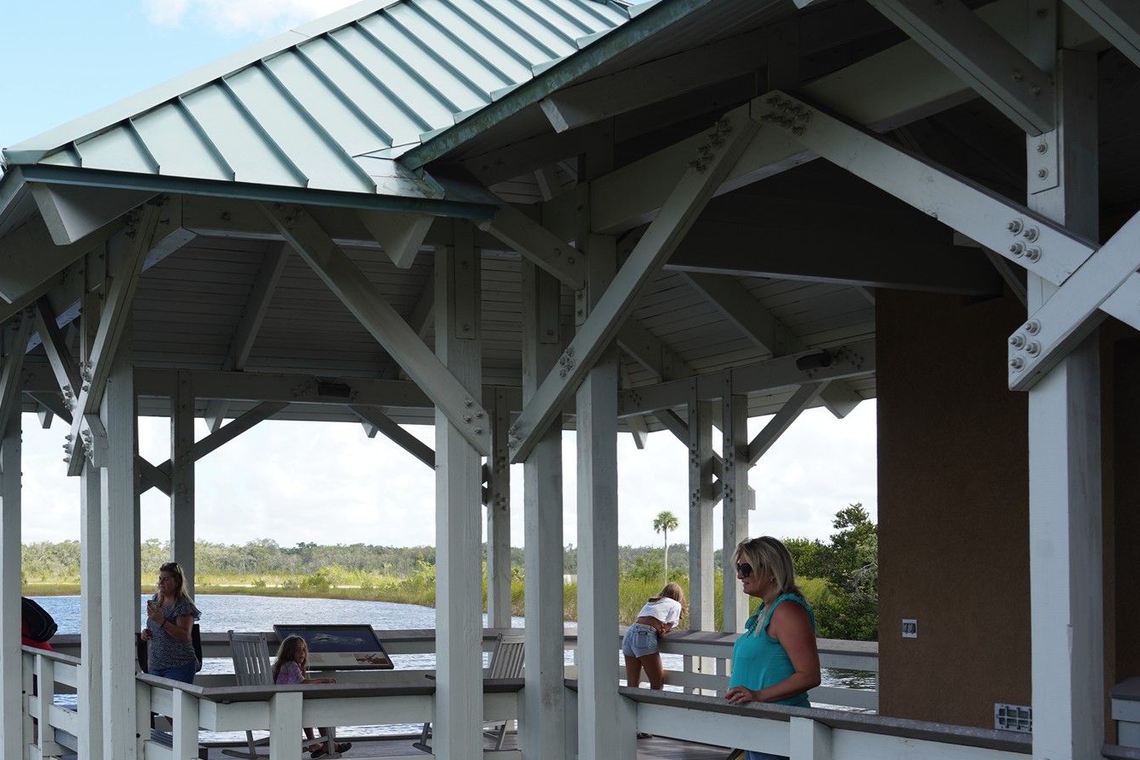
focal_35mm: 48
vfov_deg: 27.8
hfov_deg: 40.0
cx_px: 286
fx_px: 1520
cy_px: 542
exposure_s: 1/100
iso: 100
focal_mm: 32
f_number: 8
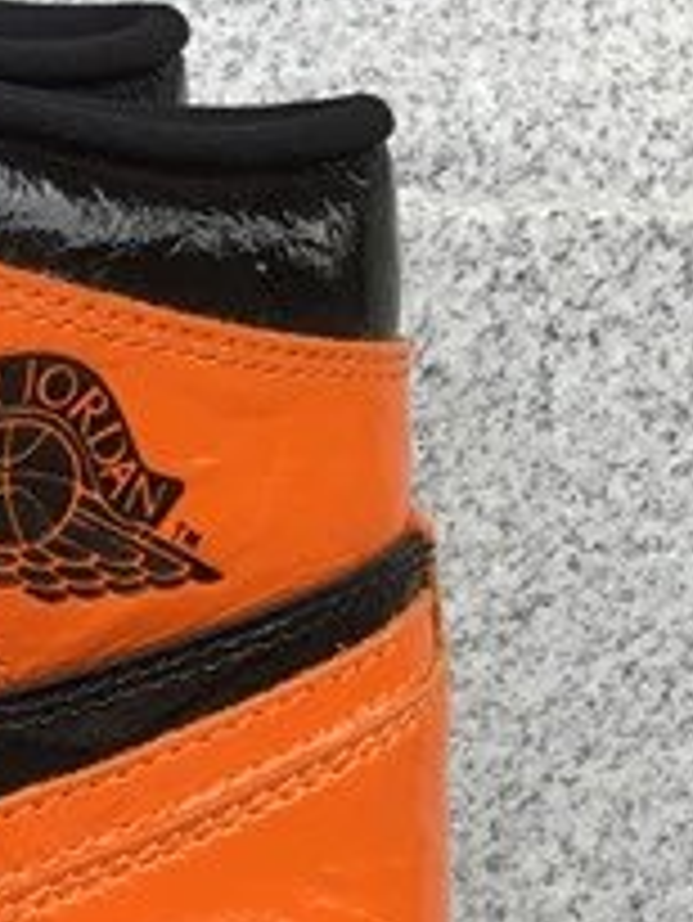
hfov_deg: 10.9
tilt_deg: -22.0
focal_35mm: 121
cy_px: 998
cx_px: -788
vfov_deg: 15.8
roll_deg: -0.6
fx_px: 3226
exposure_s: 1/134
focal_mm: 3.3
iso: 25
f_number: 2.4
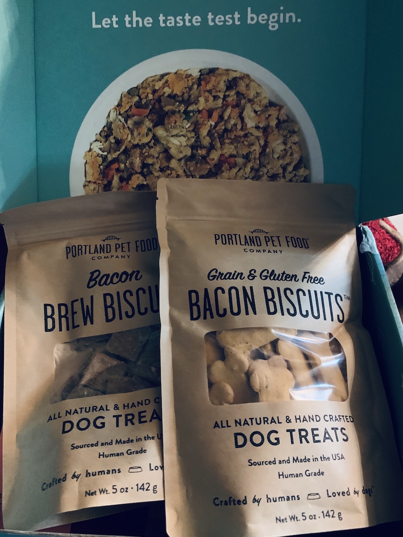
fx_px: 404
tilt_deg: -59.9
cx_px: 202
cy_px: 268
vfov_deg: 67.3
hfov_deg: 53.1
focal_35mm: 26
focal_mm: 4.25
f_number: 1.8
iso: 800
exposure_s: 1/25
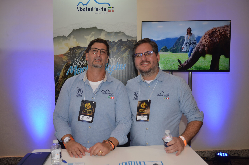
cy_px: 82
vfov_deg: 43.4
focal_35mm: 30
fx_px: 207
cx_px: 124
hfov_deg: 62.0
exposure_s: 1/125
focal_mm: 20
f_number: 3.5
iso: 280
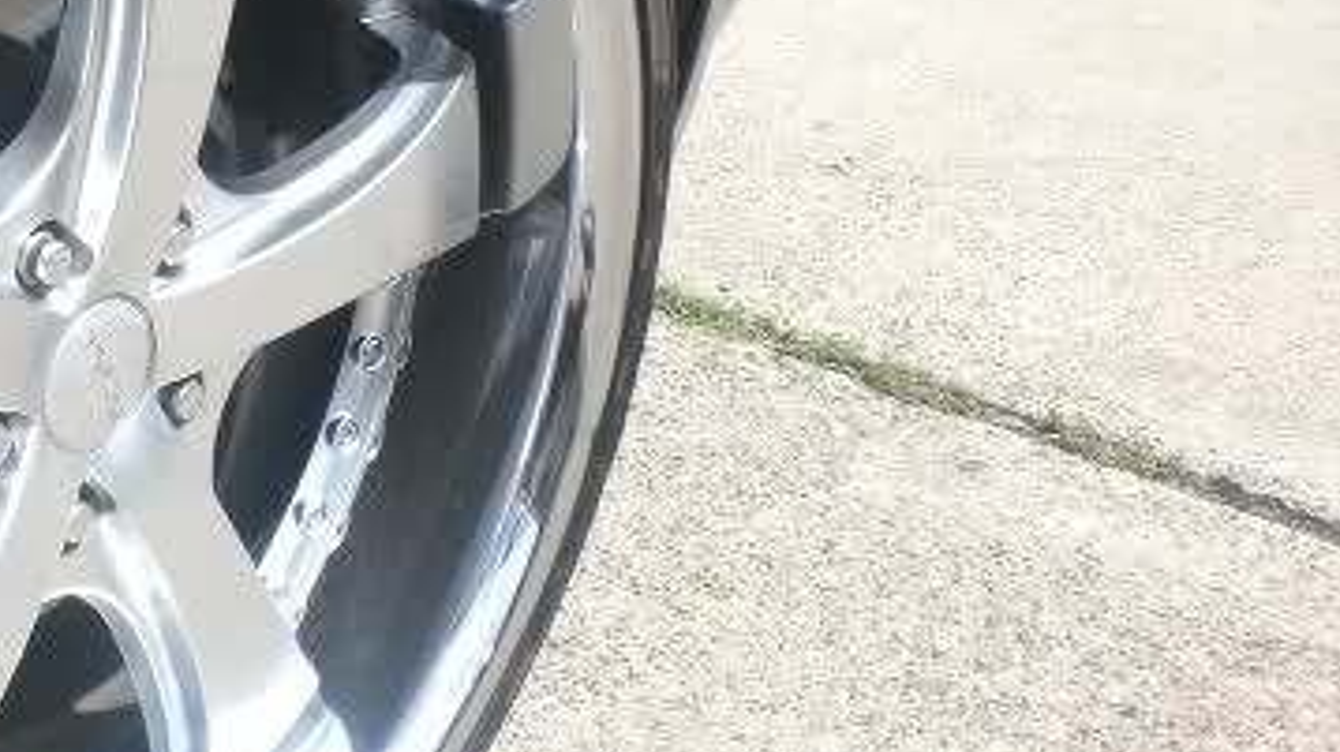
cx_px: 146
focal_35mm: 74
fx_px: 2628
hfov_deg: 27.6
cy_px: 269
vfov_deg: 16.3
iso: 50
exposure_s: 1/320
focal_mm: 6.3
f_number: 4.4
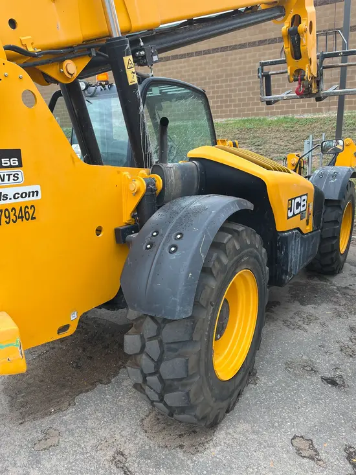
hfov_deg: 53.1
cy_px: 238
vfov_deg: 67.3
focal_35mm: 26
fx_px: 356
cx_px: 178
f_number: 1.6
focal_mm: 5.1
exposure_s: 1/122
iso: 100
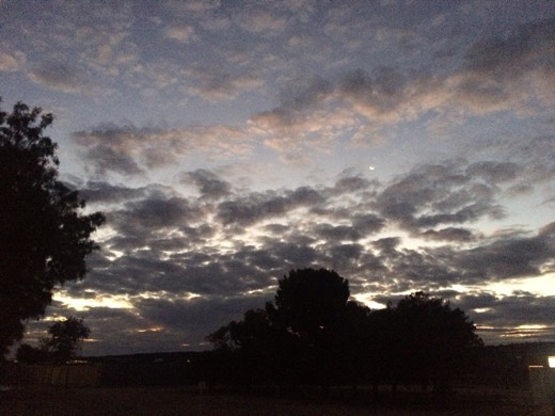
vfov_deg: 48.2
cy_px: 208
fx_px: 465
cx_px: 278
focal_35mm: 29
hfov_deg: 61.7
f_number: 2.2
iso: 500
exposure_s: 1/15
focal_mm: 4.15
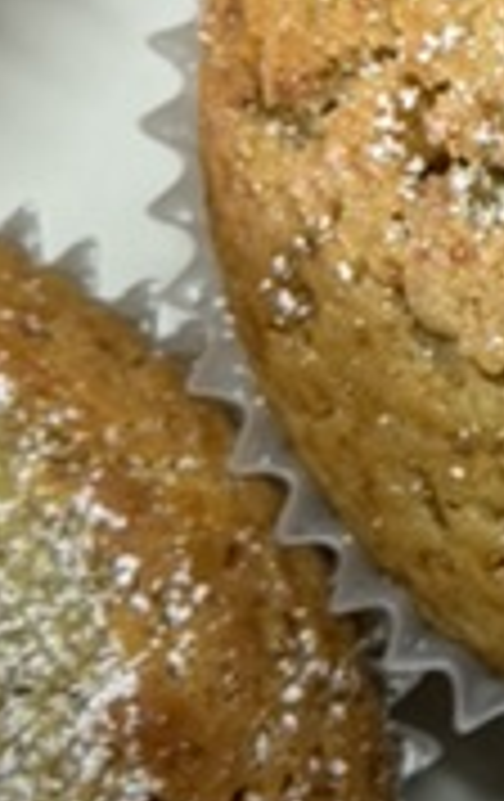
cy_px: 279
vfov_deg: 14.3
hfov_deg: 8.7
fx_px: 3193
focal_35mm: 146
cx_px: 846
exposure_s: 1/50
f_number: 1.78
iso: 200
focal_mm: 6.76
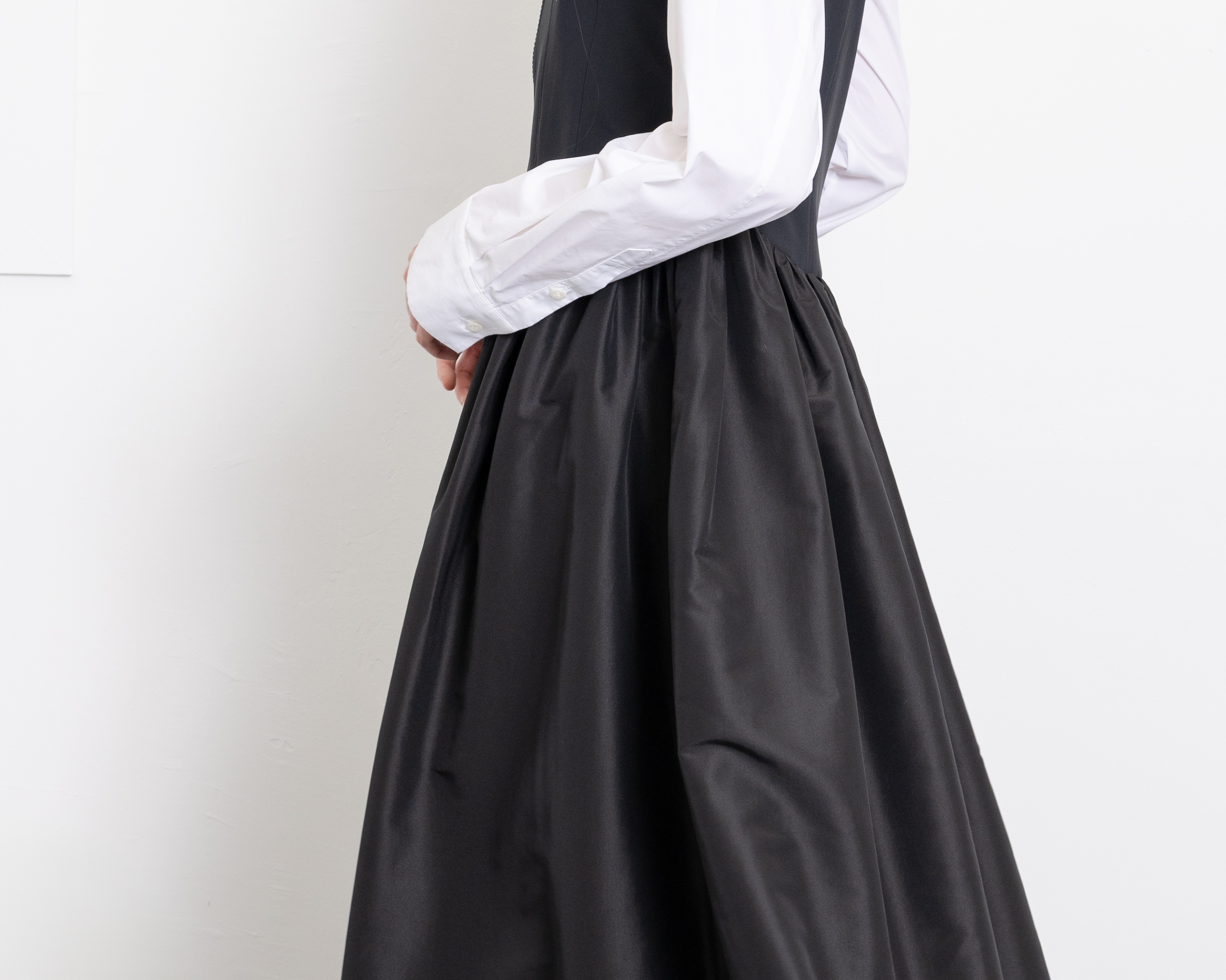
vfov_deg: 12.6
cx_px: 784
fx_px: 4427
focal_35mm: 122
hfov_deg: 15.7
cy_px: 331
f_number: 6.3
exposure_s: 1/125
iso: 250
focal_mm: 54
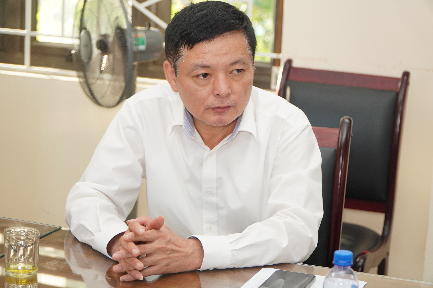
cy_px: 144
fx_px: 1082
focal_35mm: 90
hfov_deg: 22.6
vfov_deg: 15.2
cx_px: 216
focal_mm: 60
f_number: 4
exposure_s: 1/160
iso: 640
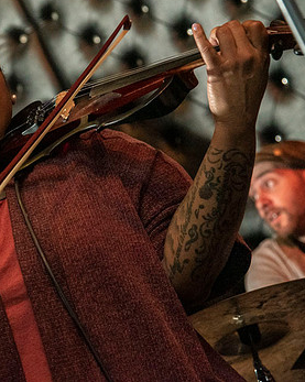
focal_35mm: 135
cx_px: 28
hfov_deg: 11.3
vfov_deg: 14.3
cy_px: 170
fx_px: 1525
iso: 6400
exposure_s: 1/200
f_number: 4
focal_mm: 86
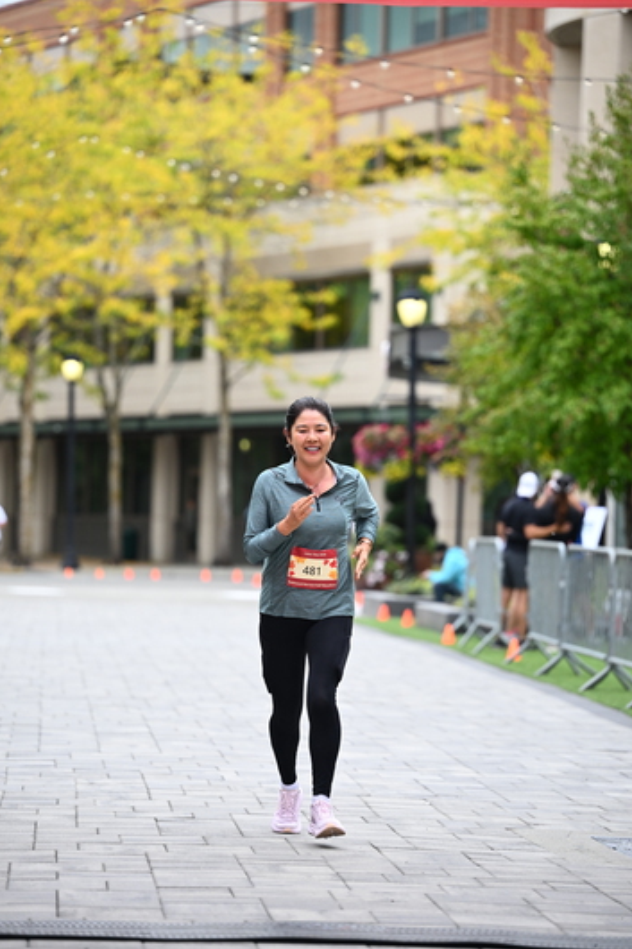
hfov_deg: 10.2
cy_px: 464
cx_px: 318
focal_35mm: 135
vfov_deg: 15.2
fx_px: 3557
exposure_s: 1/2000
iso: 640
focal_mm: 130
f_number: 2.8
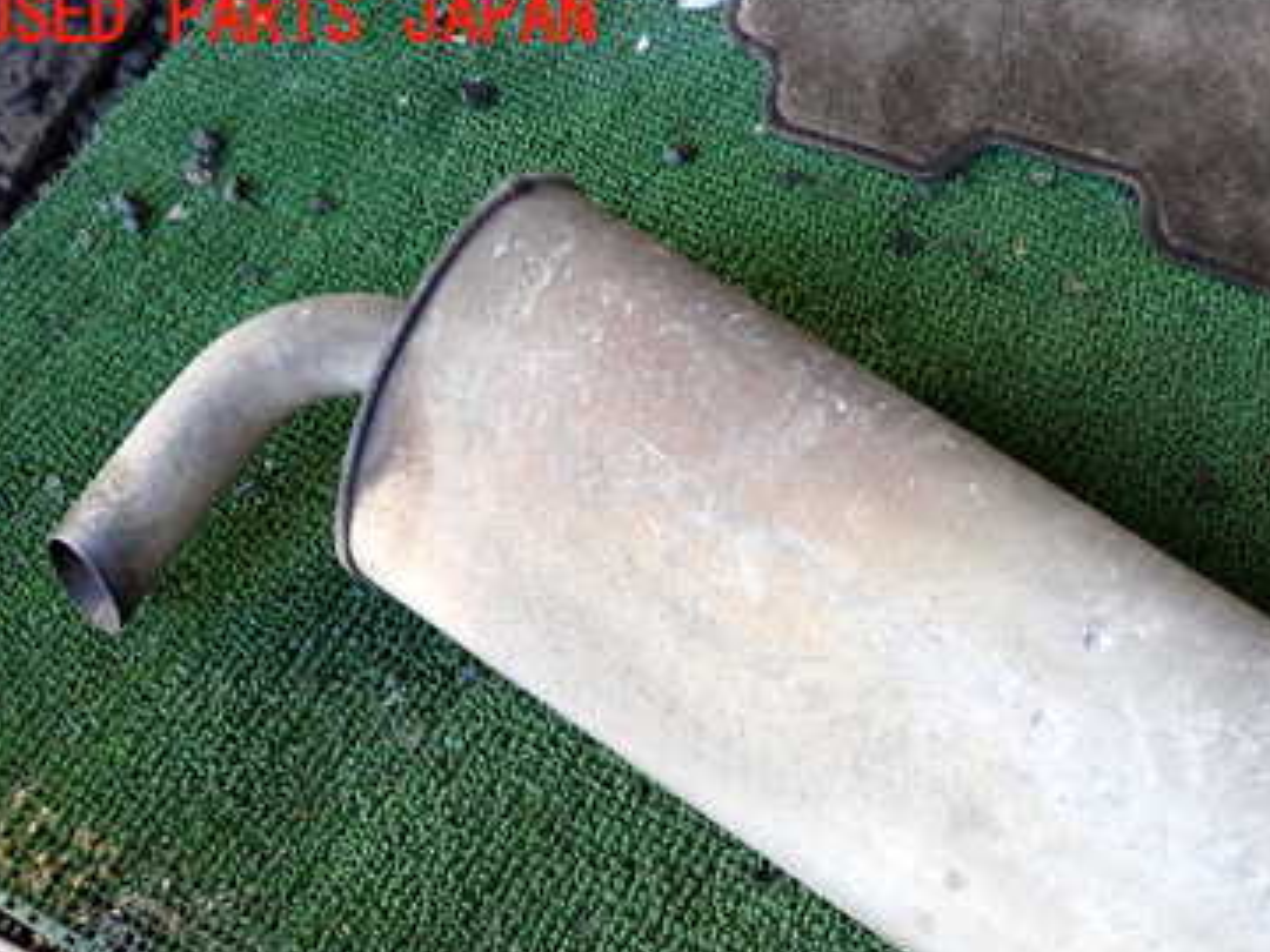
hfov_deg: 36.9
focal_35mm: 50
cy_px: 769
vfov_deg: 28.5
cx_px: 1012
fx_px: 1834
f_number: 2.3
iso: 200
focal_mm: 5.4
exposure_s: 1/100
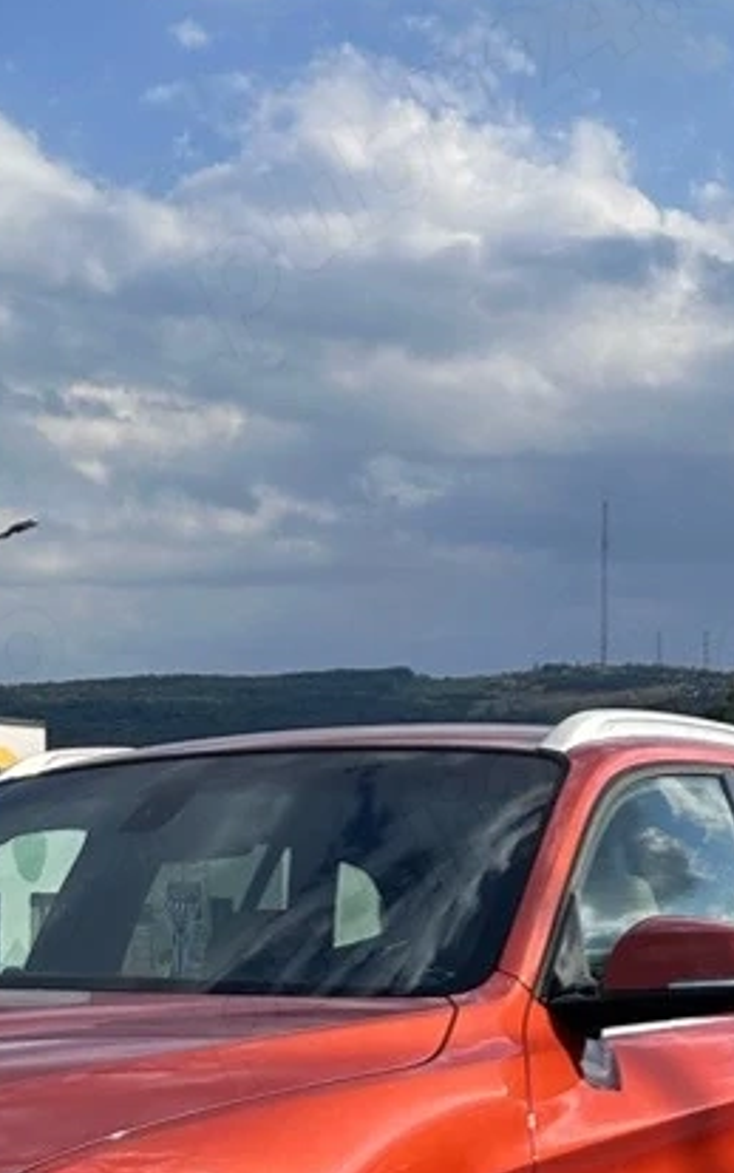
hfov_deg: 15.5
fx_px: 2623
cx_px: -54
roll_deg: +0.1
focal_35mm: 82
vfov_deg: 24.8
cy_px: 946
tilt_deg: -0.7
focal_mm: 6.86
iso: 80
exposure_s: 1/4545
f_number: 1.78
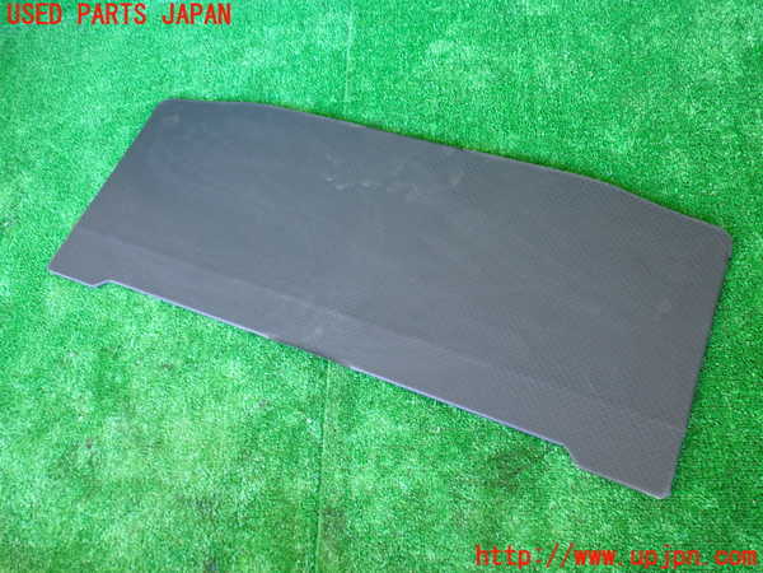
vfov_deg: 46.8
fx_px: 661
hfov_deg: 60.0
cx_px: 382
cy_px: 286
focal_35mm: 30
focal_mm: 5.4
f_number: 2.3
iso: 320
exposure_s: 1/30
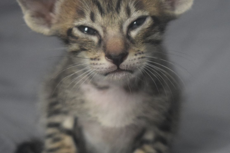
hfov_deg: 13.9
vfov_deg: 9.3
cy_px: 80
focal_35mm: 148
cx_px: 130
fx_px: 945
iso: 2500
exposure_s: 1/60
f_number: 5.6
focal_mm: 55
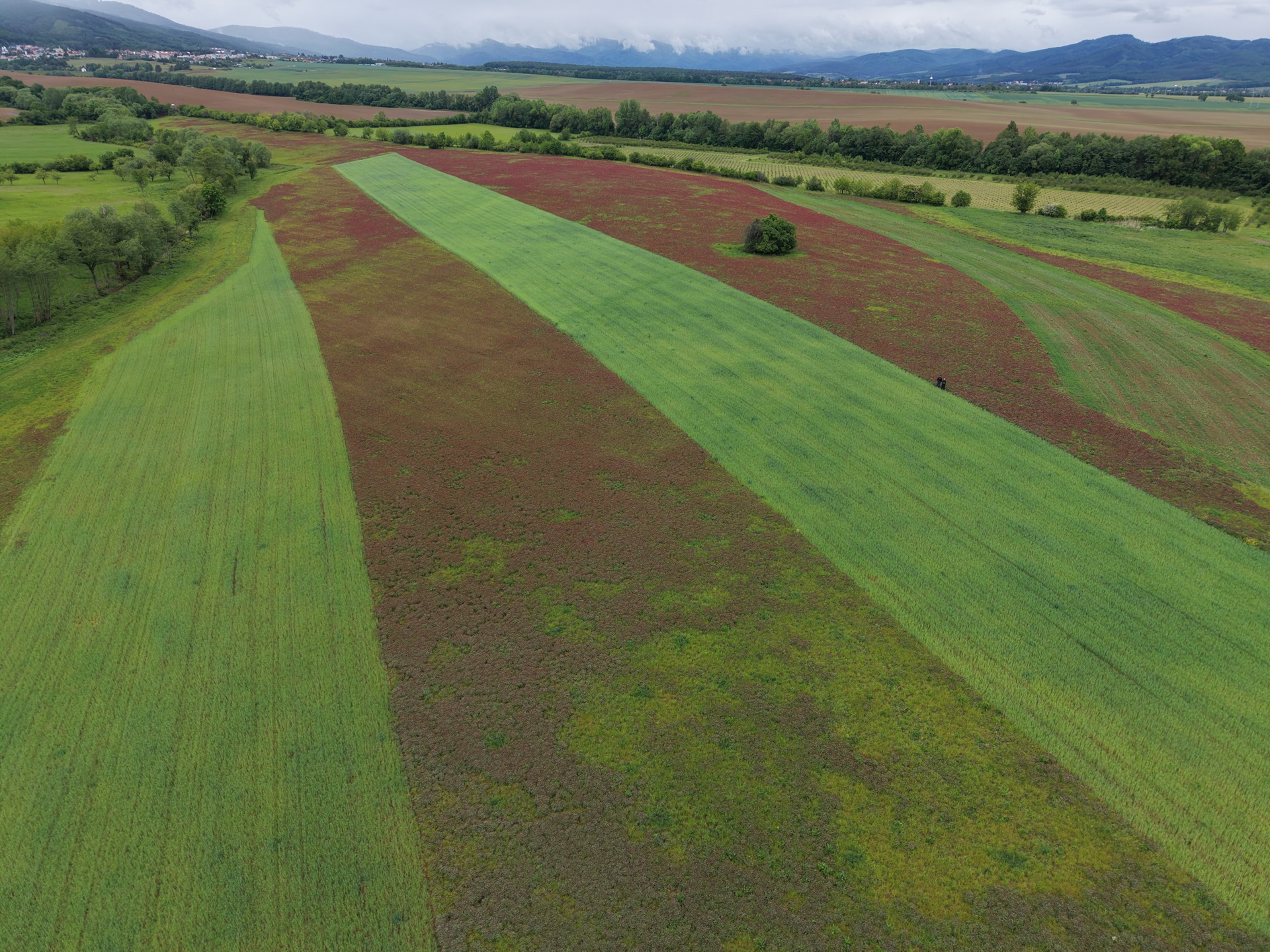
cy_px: 476
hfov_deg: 71.6
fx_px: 881
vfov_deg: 56.8
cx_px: 635
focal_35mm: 24
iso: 200
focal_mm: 8.67
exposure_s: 1/2000
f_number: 1.8
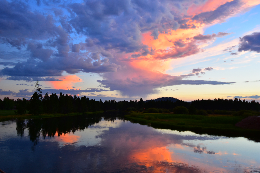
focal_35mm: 30
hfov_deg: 61.9
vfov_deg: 43.6
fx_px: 217
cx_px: 130
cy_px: 86
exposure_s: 1/30
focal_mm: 20
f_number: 4
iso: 140
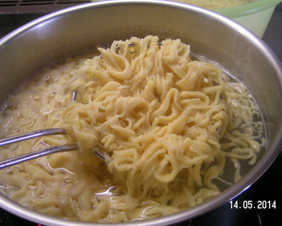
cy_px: 113
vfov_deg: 37.4
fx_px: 334
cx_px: 150
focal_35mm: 40
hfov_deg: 45.7
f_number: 2.8
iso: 200
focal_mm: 5.8
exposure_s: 1/15
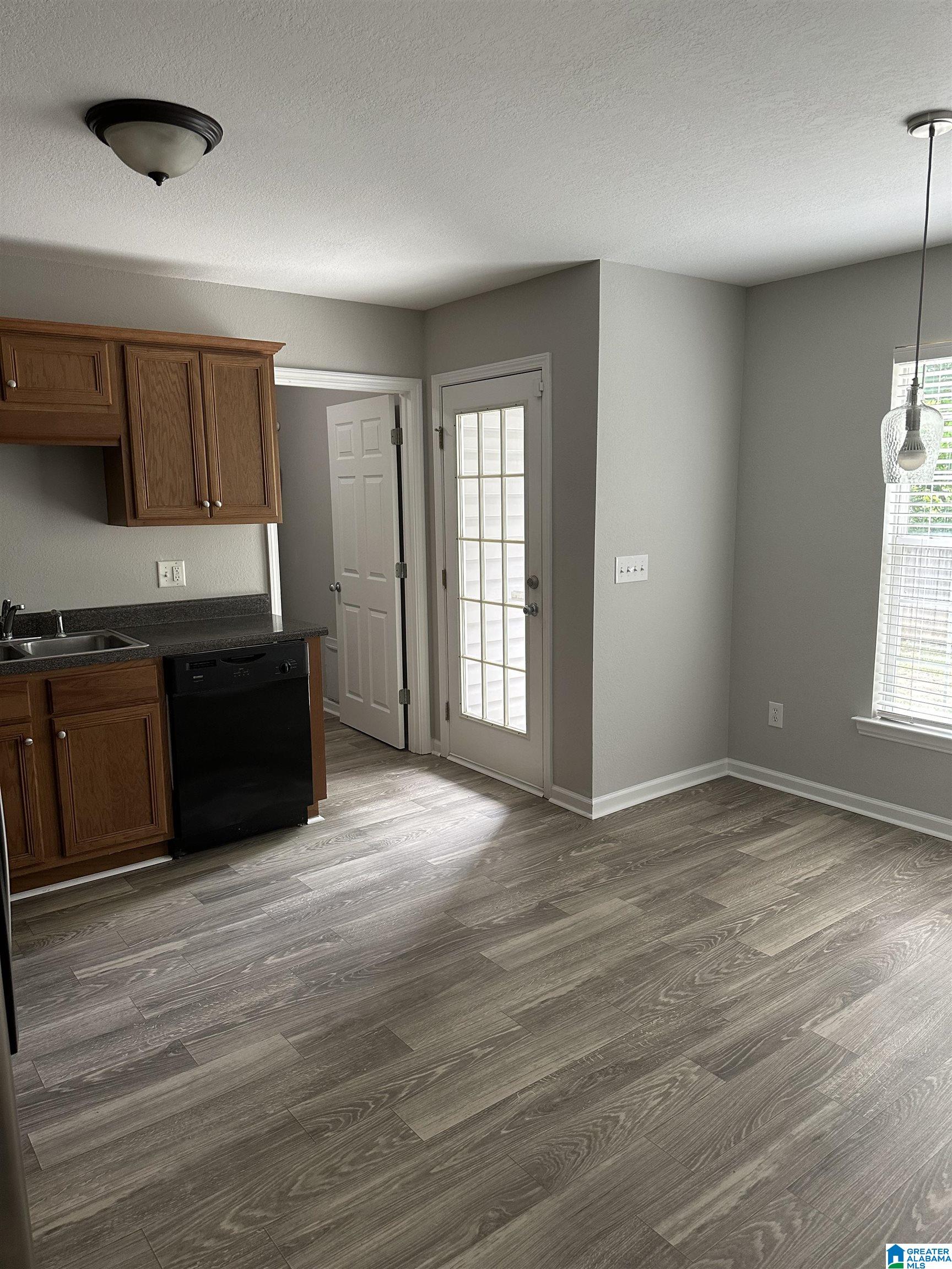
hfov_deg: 56.8
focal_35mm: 24
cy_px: 634
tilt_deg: -9.1
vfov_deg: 71.6
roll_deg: +0.0
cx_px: 476
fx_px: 880
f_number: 1.78
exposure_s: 1/120
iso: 200
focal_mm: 6.86
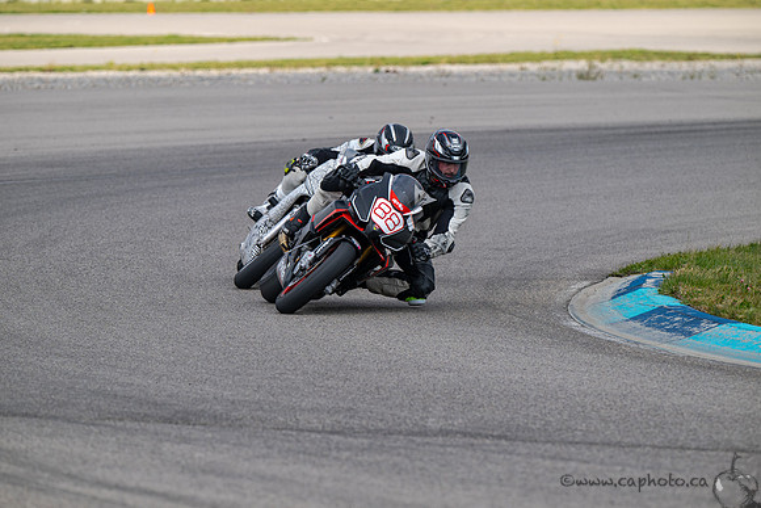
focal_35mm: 330
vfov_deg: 4.2
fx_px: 6977
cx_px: 380
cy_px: 254
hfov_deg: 6.2
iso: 180
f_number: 6.3
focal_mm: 330
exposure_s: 1/1000
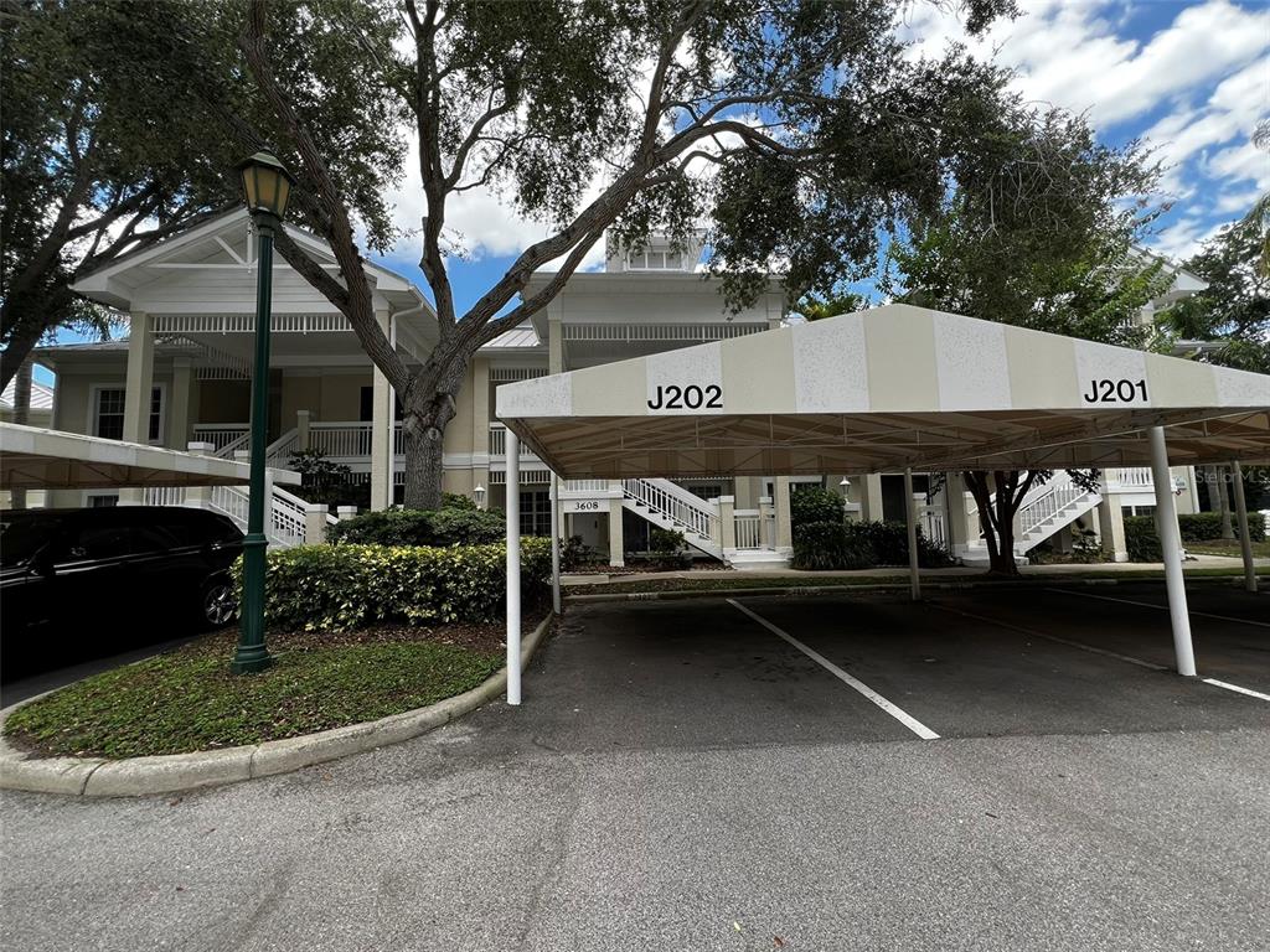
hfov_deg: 106.2
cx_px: 635
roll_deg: +1.4
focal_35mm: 13
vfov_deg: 89.9
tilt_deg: +4.7
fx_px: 477
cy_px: 476
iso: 32
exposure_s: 1/378
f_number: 1.8
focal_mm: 1.57
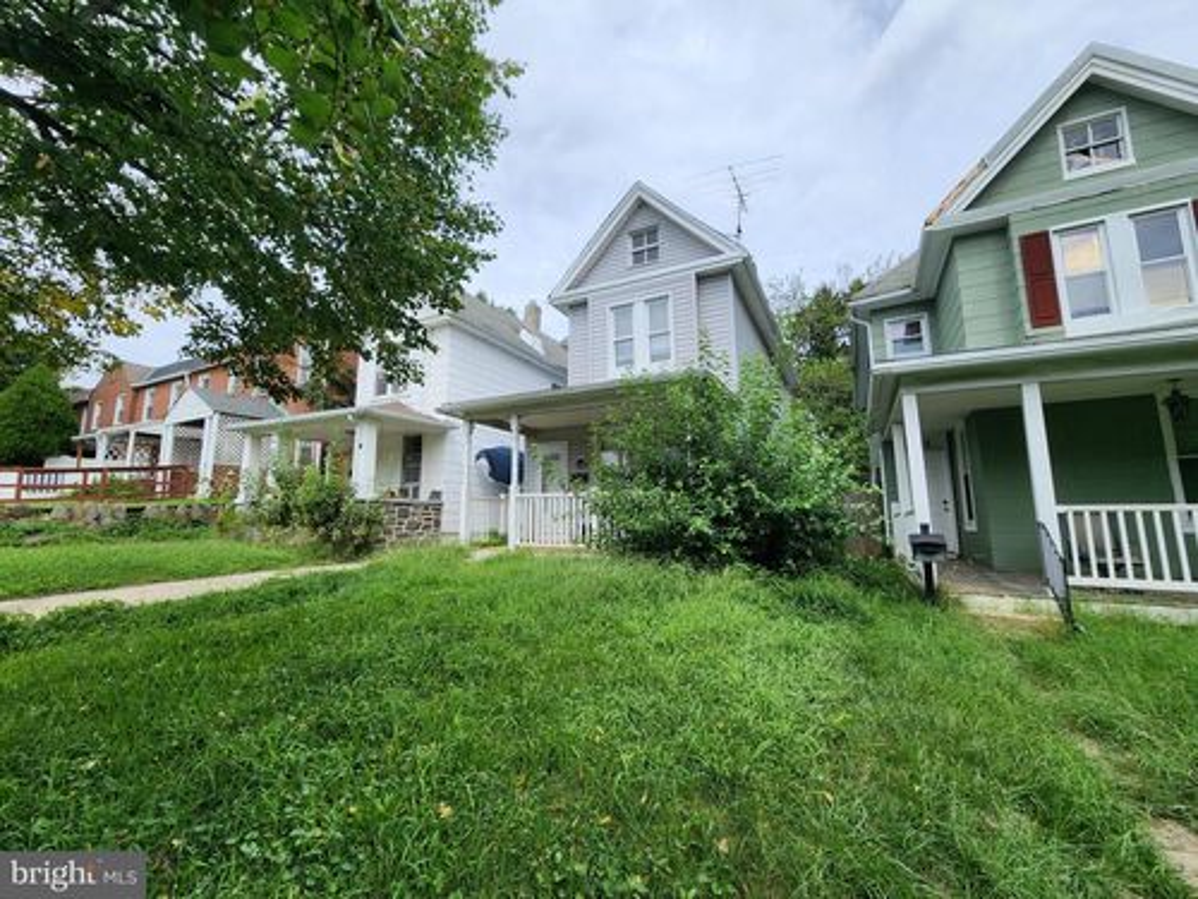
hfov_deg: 106.2
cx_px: 599
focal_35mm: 13
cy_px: 450
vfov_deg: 89.9
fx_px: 450
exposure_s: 1/1973
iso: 50
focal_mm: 2.2
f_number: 2.2
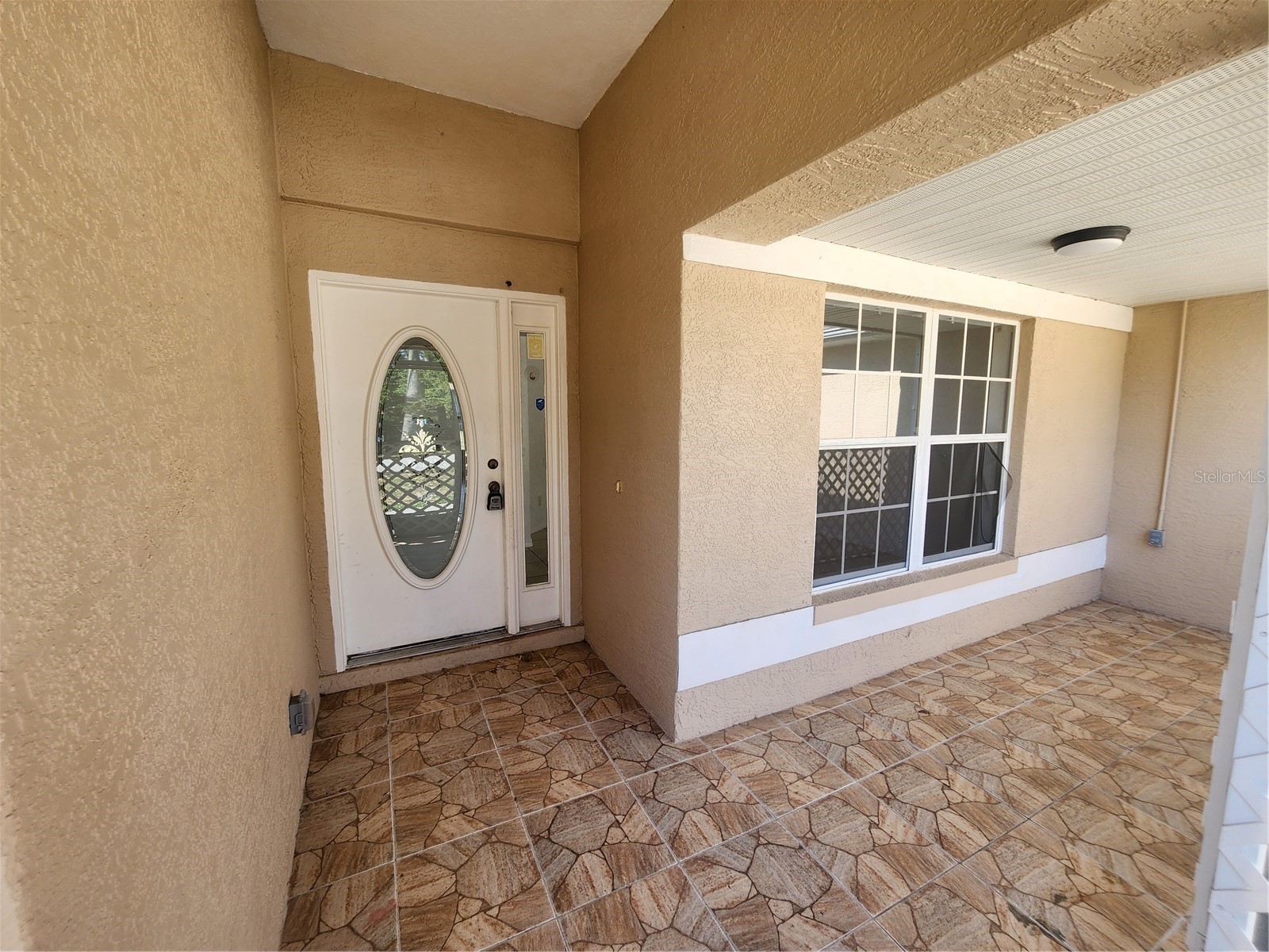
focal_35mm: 13
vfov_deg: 89.9
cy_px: 476
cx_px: 634
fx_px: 477
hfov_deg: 106.2
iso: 64
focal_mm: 2.2
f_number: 2.2
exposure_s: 1/120
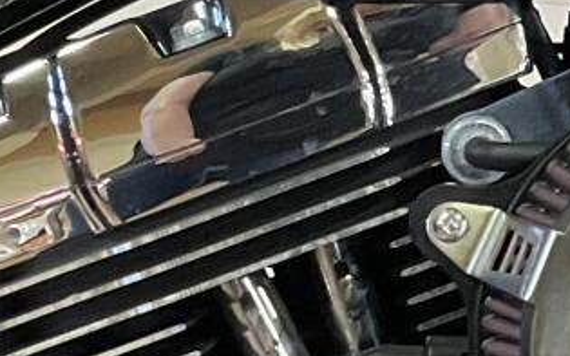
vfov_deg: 6.7
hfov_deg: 10.6
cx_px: 608
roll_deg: -0.6
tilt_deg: -17.0
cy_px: 367
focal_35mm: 195
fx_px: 3030
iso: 200
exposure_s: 1/60
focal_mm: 3
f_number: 1.8
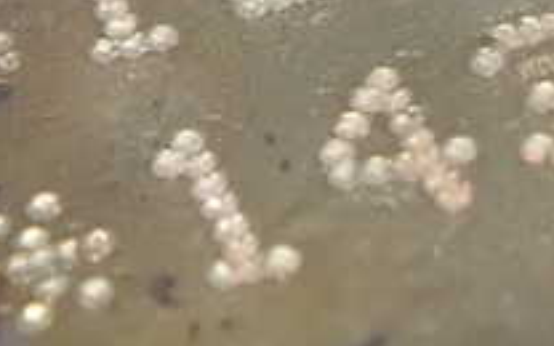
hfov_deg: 6.8
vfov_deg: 4.3
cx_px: 615
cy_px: 56
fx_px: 4620
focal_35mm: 306
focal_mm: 18
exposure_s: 1/20
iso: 1600
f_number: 4.9
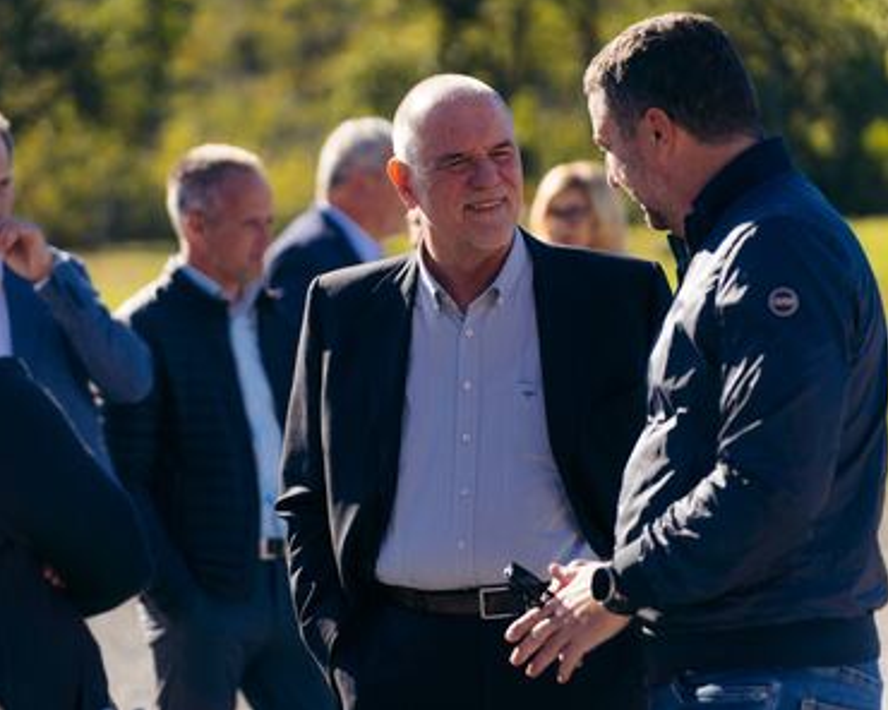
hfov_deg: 16.0
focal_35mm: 120
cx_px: 401
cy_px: 353
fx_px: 3154
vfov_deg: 12.9
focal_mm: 105
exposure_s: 1/2000
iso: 100
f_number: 2.8
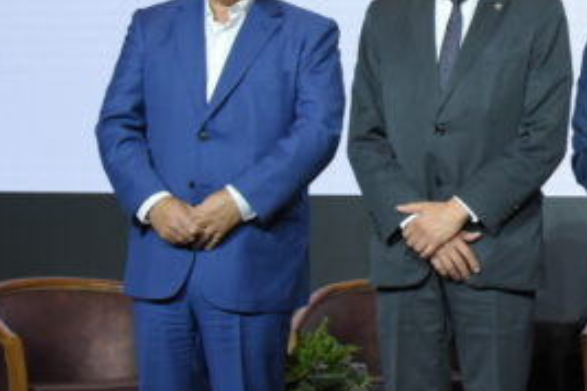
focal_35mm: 92
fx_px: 1500
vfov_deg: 14.9
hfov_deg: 20.1
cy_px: 150
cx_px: 785
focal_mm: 24
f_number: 5.6
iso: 3200
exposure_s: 1/125
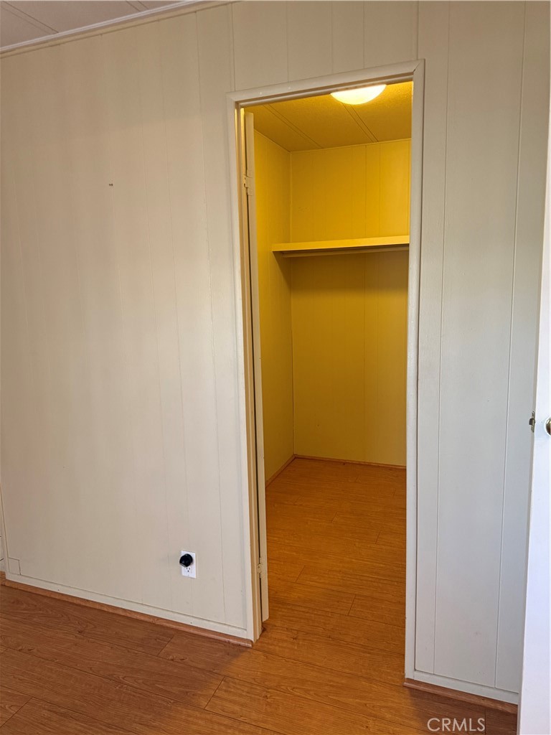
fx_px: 509
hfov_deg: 56.8
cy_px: 368
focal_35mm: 24
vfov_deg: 71.6
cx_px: 276
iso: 250
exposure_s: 1/60
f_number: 1.78
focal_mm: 6.76
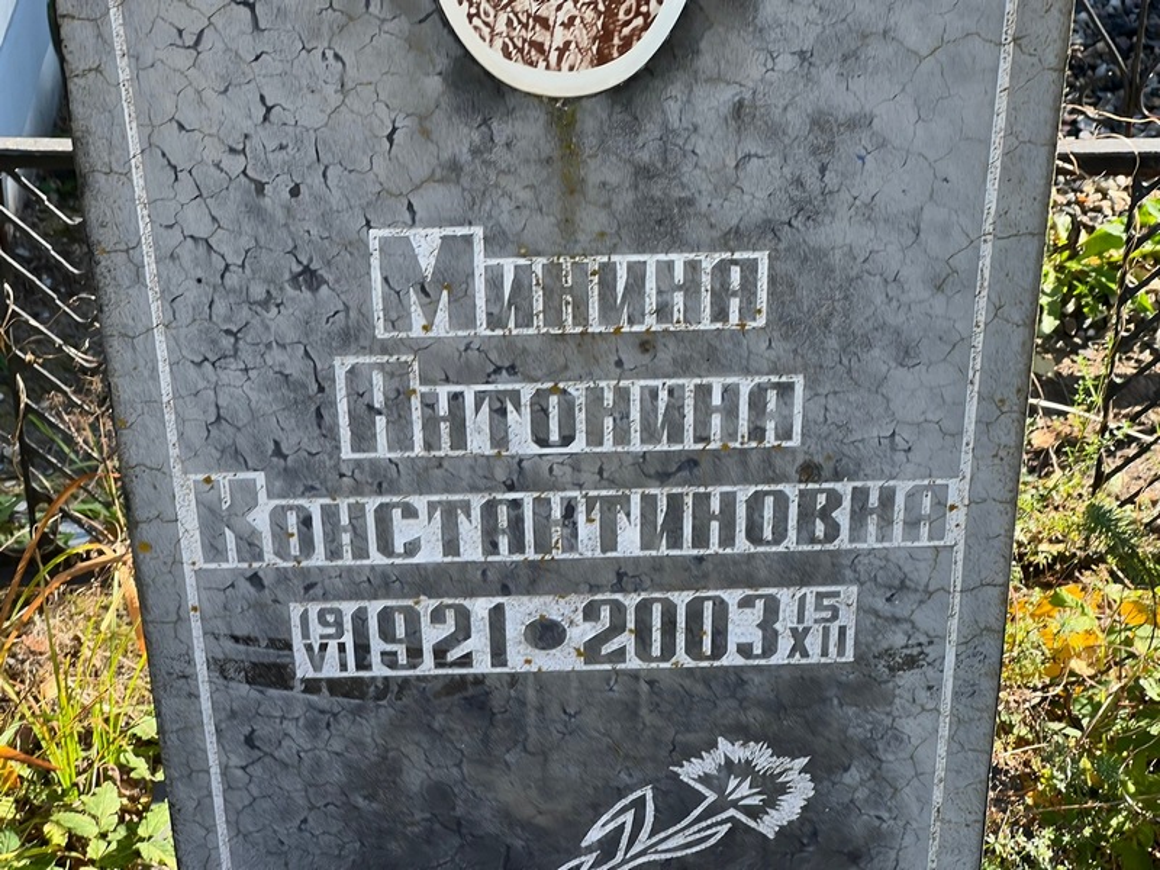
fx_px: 2580
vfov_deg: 19.1
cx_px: 580
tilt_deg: -34.7
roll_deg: -0.1
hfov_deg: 25.3
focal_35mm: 77
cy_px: 435
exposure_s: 1/119
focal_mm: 9
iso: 32
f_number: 2.8
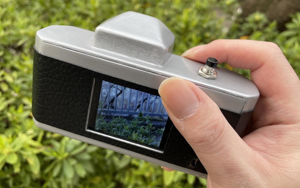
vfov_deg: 41.8
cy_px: 87
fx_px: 245
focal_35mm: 30
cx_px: 144
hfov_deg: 62.9
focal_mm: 4.2
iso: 32
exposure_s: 1/121
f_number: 1.6
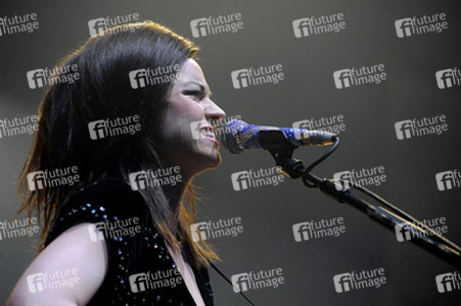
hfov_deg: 10.8
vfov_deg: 7.2
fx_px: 2431
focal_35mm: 190
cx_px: 230
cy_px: 153
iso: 2500
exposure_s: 1/640
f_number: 5.6
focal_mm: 190
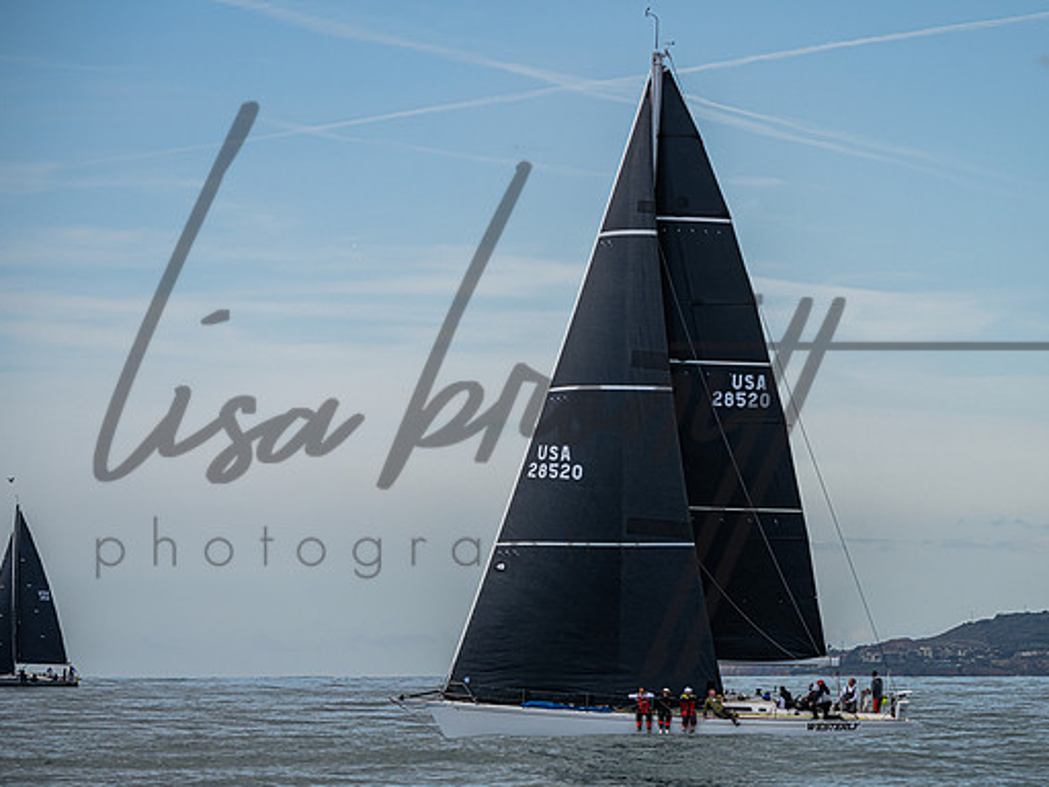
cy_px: 415
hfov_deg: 9.4
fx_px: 6364
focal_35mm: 210
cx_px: 651
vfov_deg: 7.1
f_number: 5.6
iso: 400
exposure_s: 1/2500
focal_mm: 165
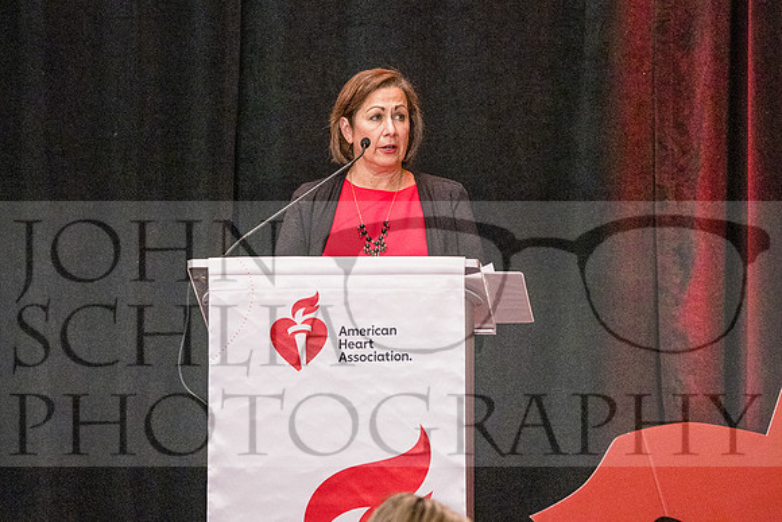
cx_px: 391
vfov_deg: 4.4
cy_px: 261
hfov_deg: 6.6
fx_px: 6812
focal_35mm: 314
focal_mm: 200
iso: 6400
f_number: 4.5
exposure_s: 1/100
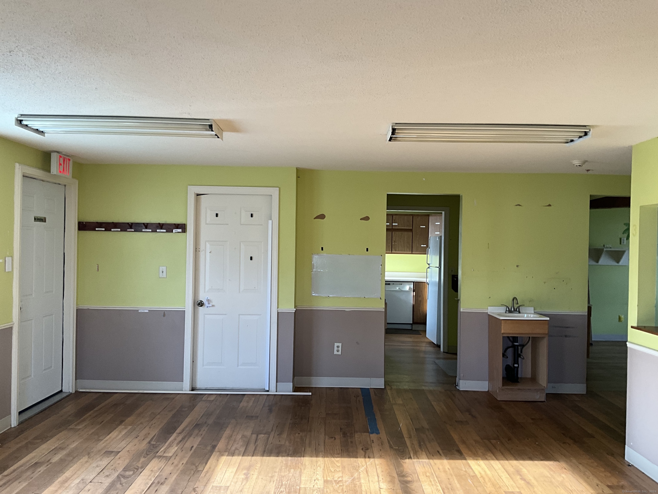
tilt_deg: +1.3
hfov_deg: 61.7
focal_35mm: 29
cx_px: 329
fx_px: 551
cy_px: 247
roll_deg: -0.7
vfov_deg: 48.2
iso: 64
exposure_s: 1/89
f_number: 1.8
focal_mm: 3
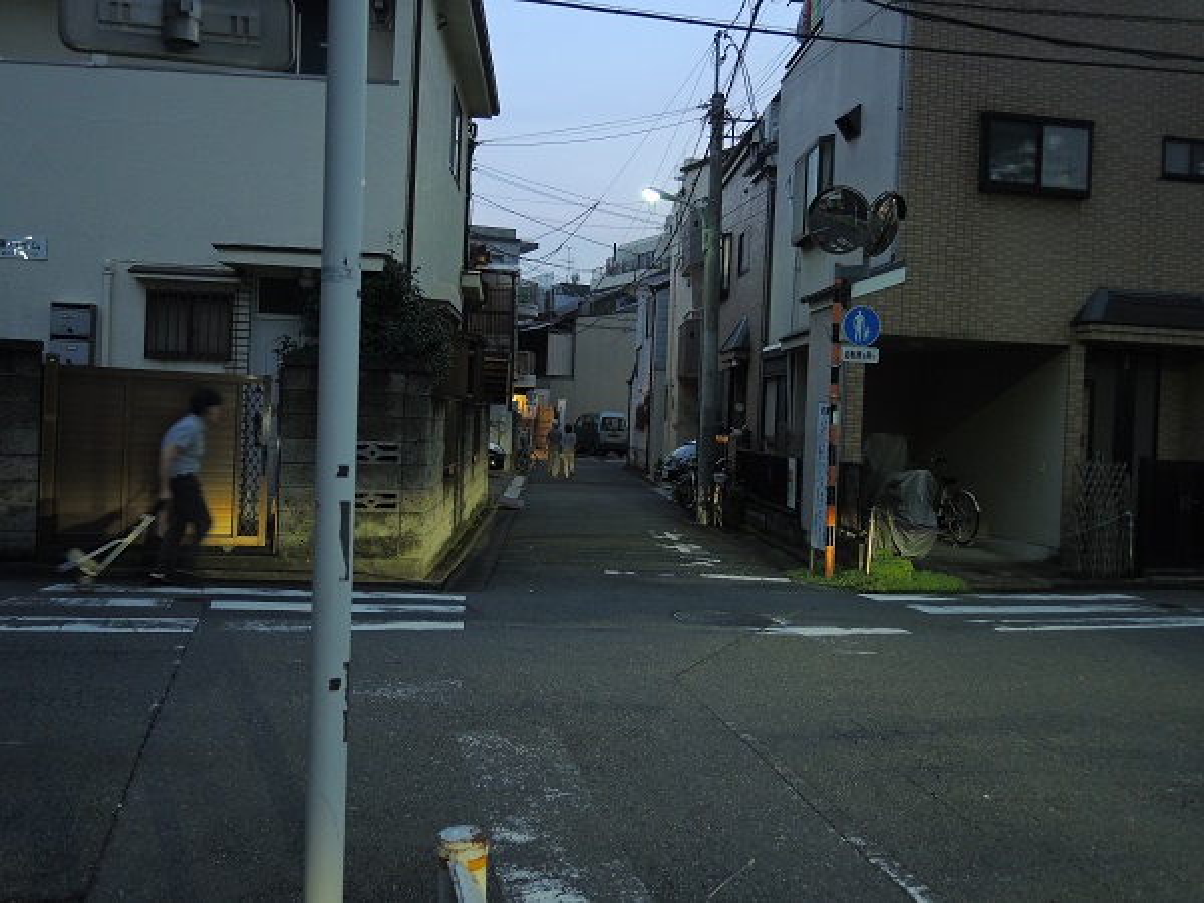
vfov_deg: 40.7
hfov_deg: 52.6
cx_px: 602
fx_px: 1217
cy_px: 452
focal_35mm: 35
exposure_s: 1/20
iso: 400
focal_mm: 7.6
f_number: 2.5
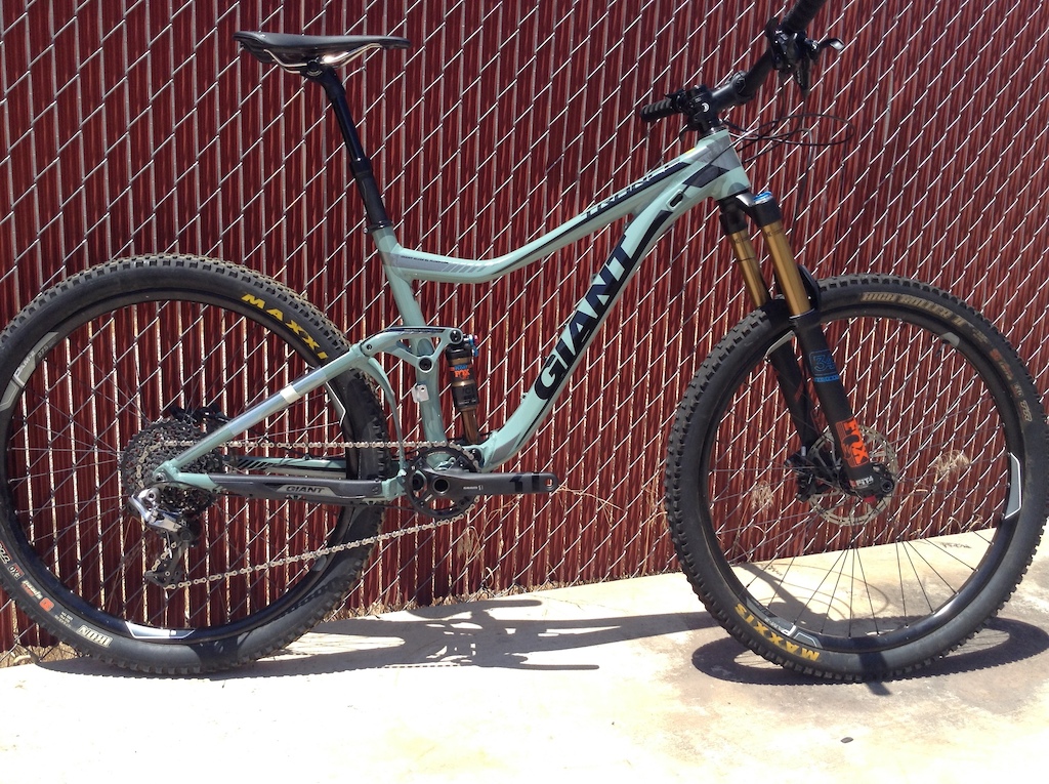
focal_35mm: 33
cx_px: 524
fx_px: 999
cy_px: 392
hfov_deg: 55.4
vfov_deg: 42.8
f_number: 2.4
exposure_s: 1/690
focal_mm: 3.3
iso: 25
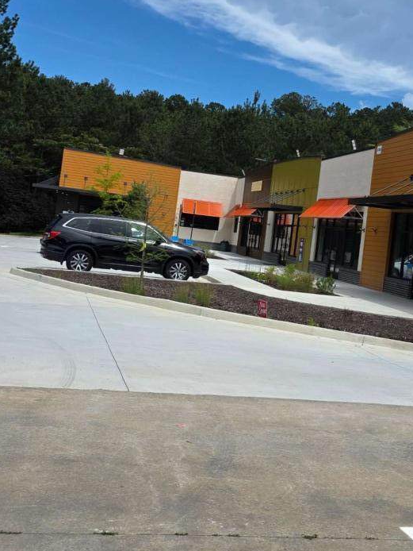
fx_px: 843
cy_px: 214
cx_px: 296
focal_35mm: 53
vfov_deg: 36.0
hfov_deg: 27.3
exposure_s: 1/7944
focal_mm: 6.3
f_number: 1.7
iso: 64
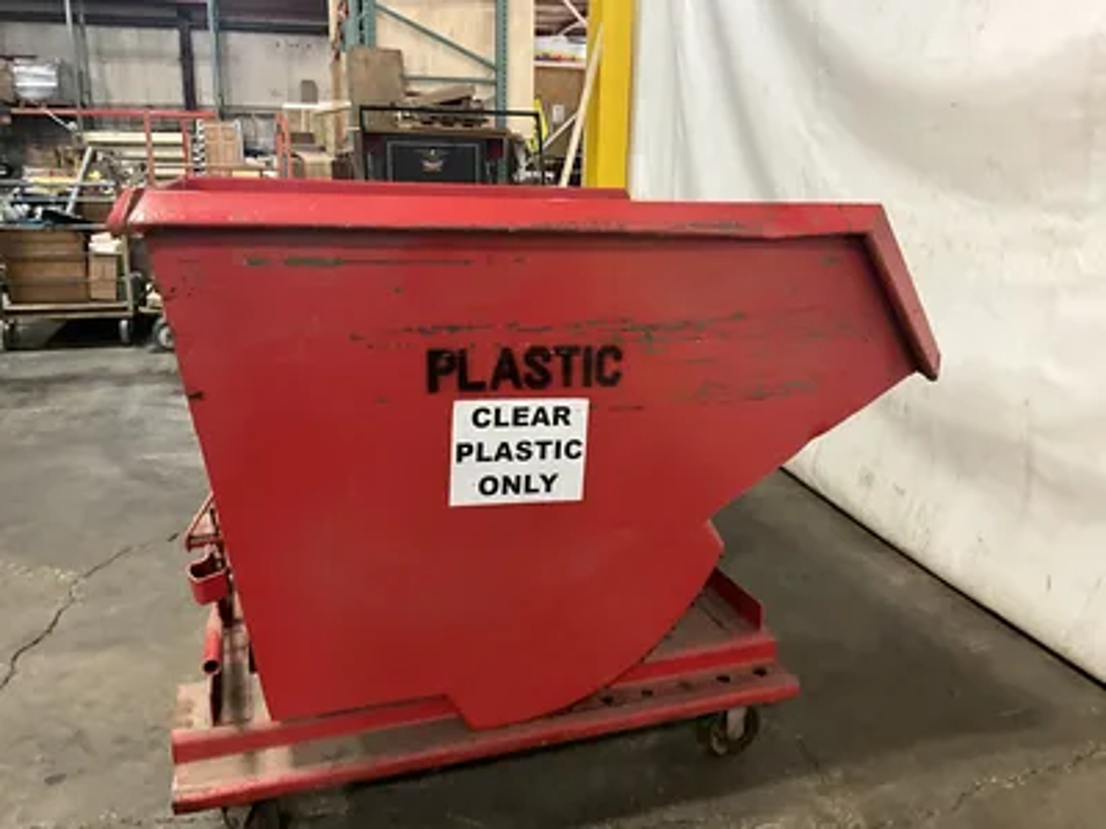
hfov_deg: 61.7
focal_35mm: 29
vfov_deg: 48.2
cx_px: 553
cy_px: 414
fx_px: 927
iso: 320
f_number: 1.8
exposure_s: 1/40
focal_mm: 3
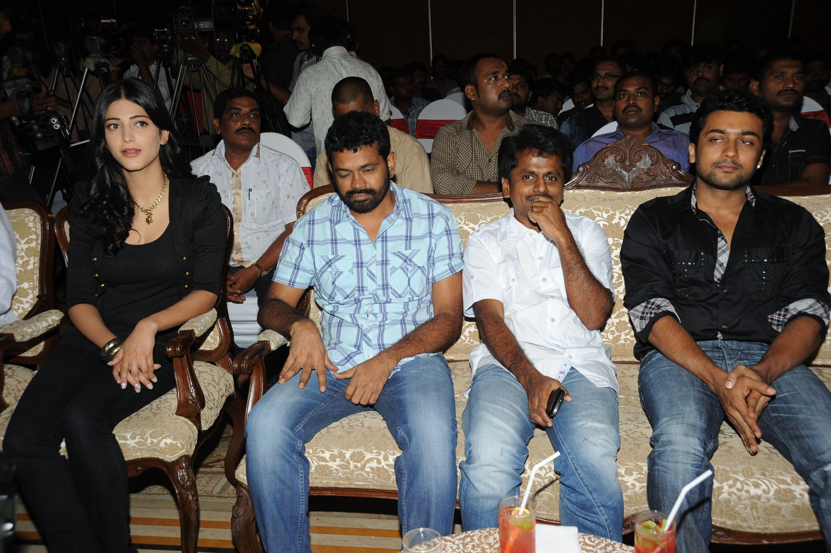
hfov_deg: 55.8
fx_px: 784
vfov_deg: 38.8
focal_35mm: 34
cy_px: 276
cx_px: 416
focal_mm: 34
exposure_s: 1/125
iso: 200
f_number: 8
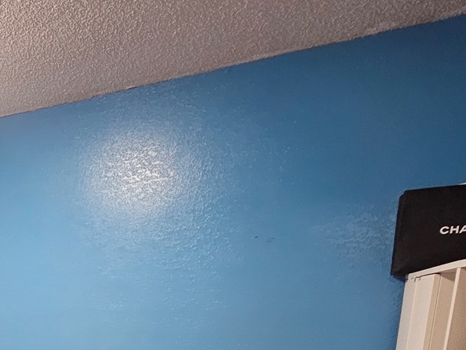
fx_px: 471
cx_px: 0
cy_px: 404
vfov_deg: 34.1
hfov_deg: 44.7
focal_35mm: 35
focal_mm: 2.2
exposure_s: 1/30
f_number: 2.2
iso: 500
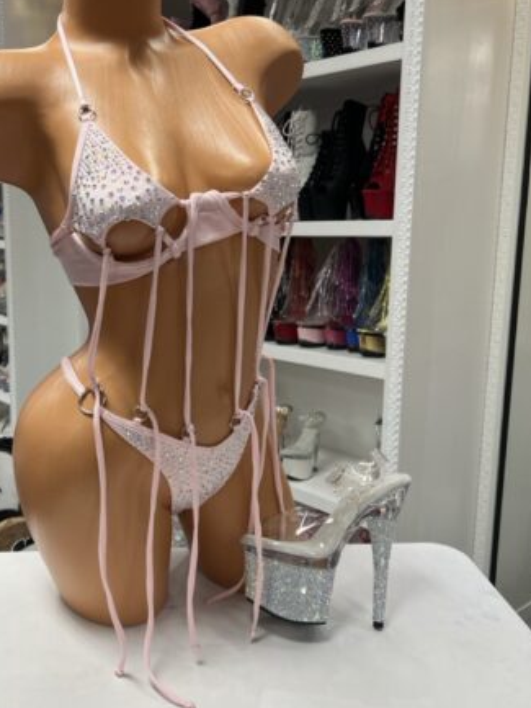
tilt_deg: -8.4
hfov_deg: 39.5
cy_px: 350
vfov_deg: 51.3
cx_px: 204
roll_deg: +0.0
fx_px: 736
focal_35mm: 36
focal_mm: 5.7
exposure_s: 1/60
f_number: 1.5
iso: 64
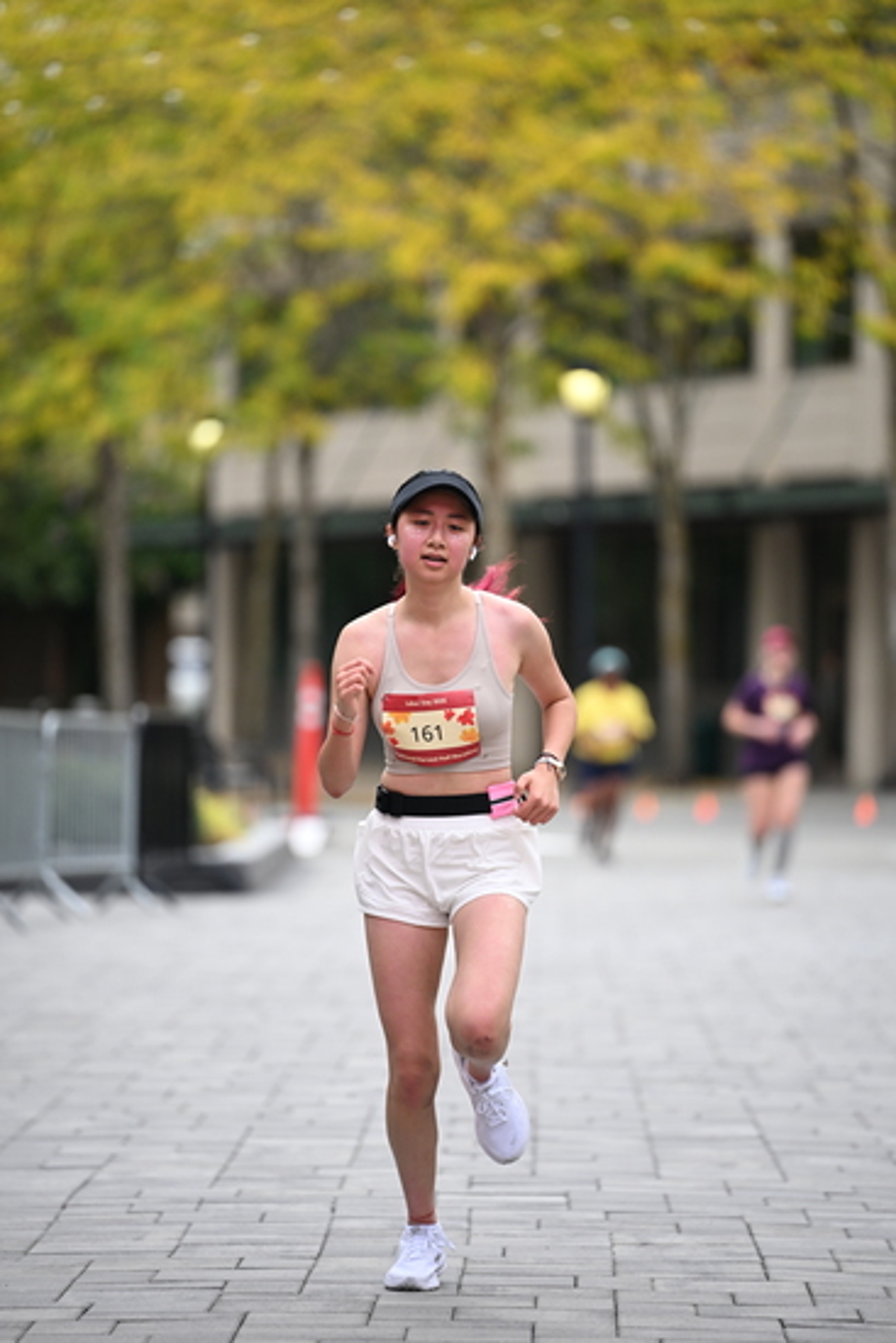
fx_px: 7461
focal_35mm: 200
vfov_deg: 10.3
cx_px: 448
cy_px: 672
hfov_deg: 6.9
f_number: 2.8
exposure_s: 1/2500
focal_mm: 200
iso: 640
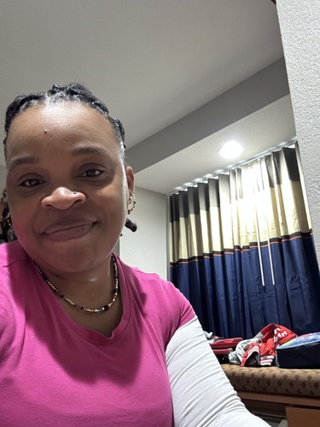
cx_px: 160
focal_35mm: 30
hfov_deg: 46.8
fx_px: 370
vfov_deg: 60.0
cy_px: 214
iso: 640
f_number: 1.9
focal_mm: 2.69
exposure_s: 1/24
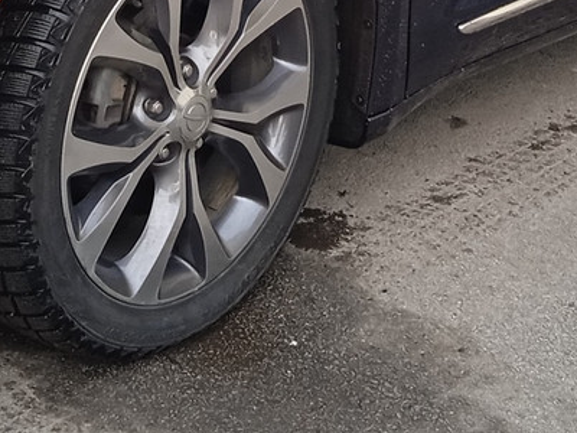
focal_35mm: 112
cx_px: 206
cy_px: -248
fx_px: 1867
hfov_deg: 17.5
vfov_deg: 12.5
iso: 100
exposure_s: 1/120
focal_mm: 3.43
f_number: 2.2
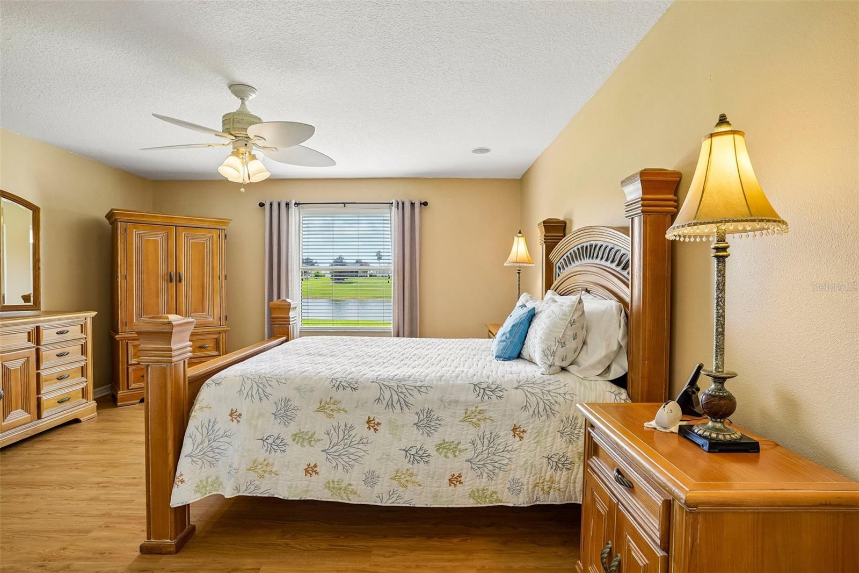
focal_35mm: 17
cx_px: 430
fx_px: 406
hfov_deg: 93.3
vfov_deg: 70.4
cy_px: 286
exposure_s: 1/20
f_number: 10
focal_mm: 17
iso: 400
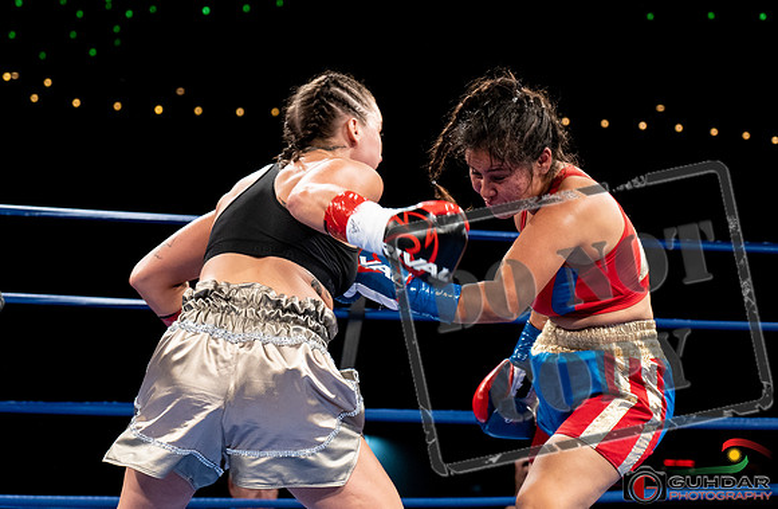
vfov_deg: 15.1
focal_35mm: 89
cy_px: 219
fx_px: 1914
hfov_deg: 23.0
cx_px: 435
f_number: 4
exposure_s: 1/800
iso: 4000
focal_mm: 70
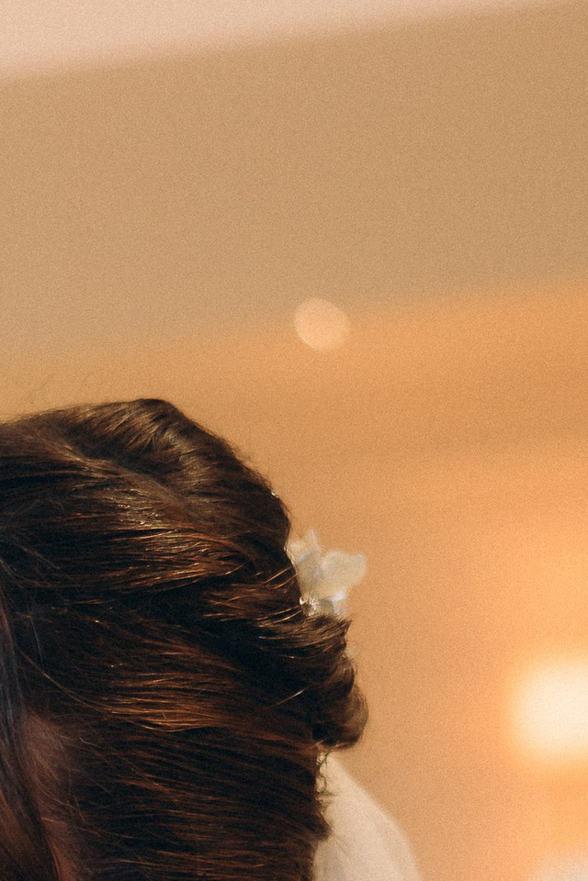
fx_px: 3920
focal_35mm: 160
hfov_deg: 8.3
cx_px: -385
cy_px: 1485
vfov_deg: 12.0
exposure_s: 1/200
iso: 320
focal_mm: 40
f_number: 2.1
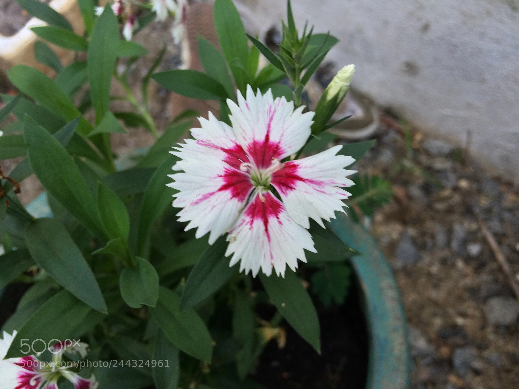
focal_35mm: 29
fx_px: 435
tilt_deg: -63.4
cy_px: 194
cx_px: 260
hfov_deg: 61.7
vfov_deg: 48.2
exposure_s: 1/33
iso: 80
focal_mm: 4.15
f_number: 2.2
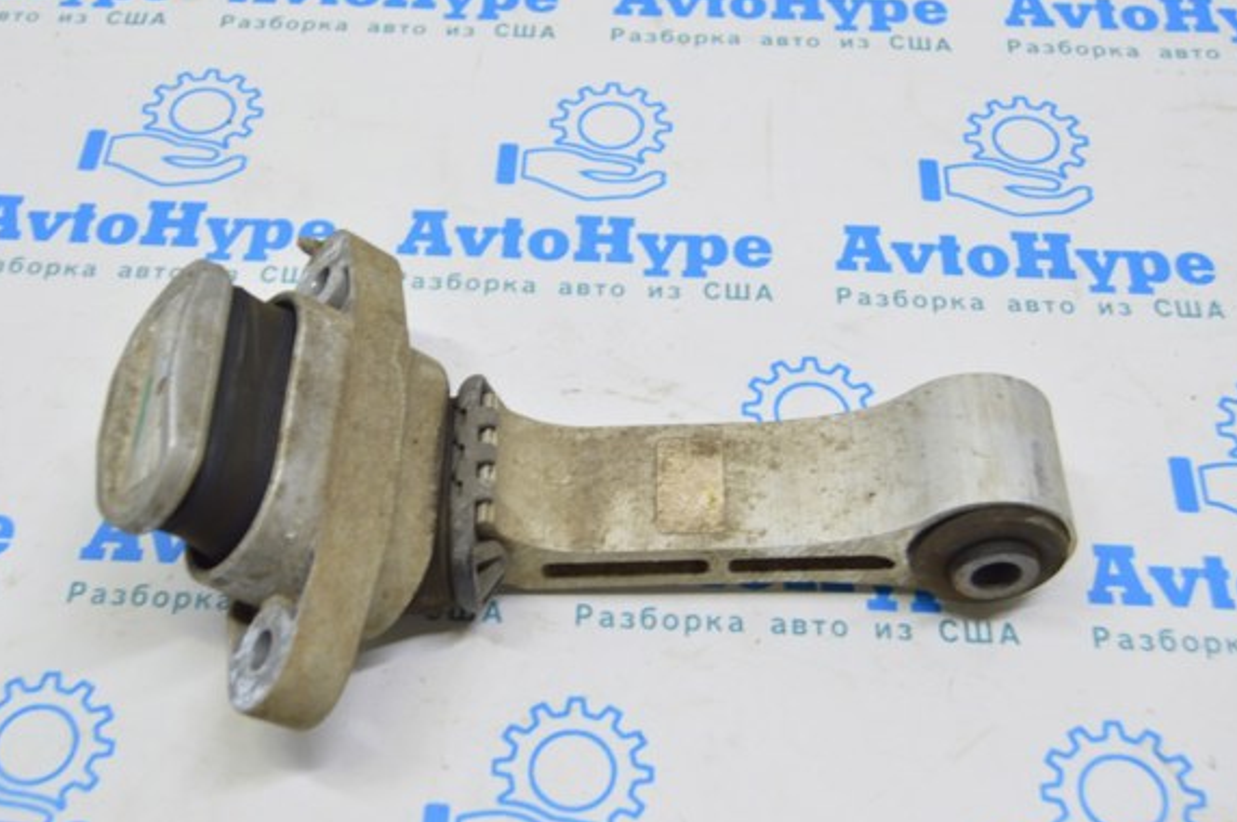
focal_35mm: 47
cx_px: 575
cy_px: 401
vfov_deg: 28.6
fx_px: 1613
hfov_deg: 41.9
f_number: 5.6
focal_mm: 28
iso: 400
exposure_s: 1/20
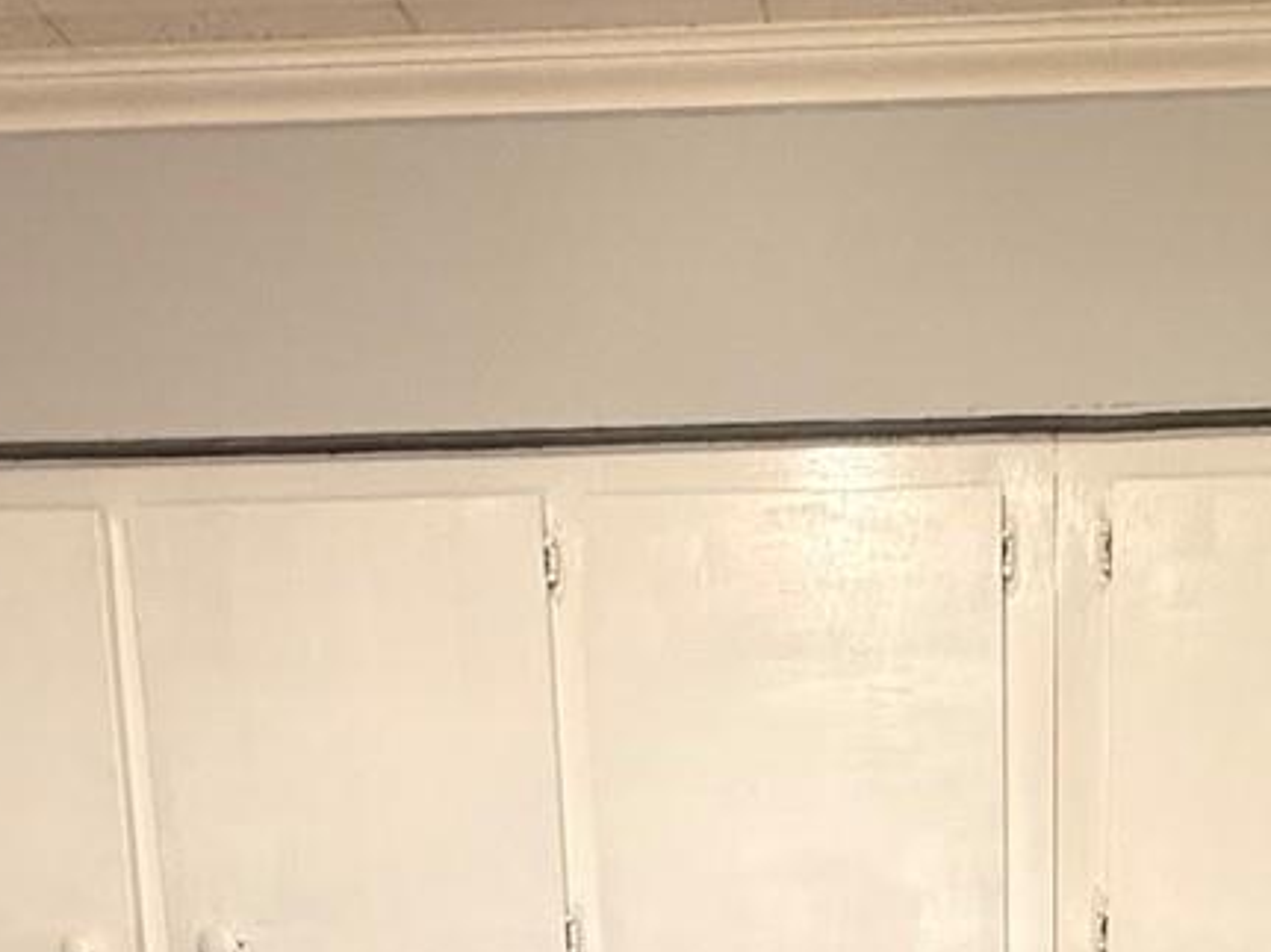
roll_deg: +0.7
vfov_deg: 22.5
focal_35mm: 52
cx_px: 944
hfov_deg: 36.0
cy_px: 1462
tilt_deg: -10.7
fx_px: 1909
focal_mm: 2.22
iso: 320
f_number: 2.2
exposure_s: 1/60
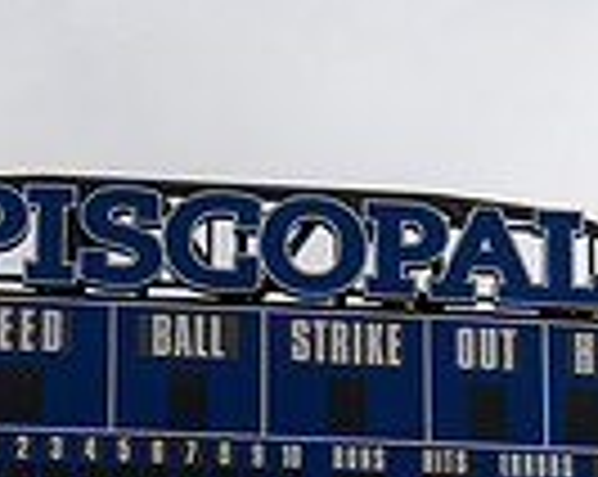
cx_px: 216
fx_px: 1626
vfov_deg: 13.8
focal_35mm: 92
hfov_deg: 20.8
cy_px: 994
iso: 200
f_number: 6.3
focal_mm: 29
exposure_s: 1/250
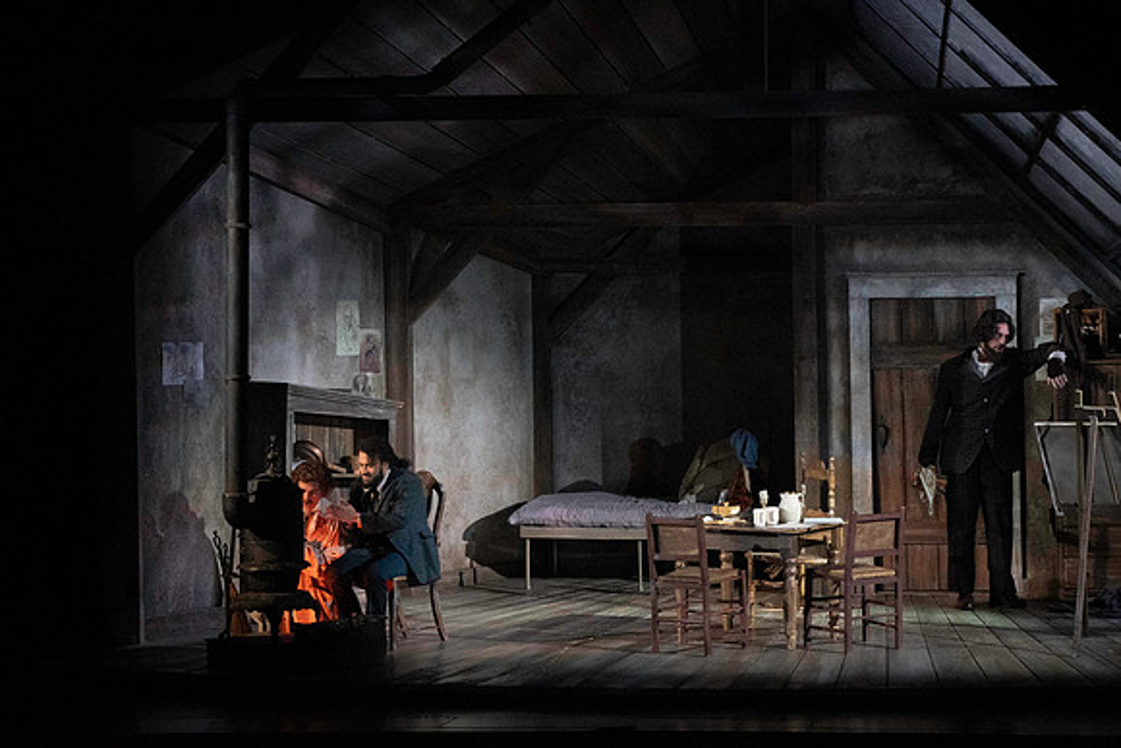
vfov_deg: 7.4
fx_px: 5762
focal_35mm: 185
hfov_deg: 11.1
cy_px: 374
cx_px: 560
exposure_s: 1/320
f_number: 11
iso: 16000
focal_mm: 185
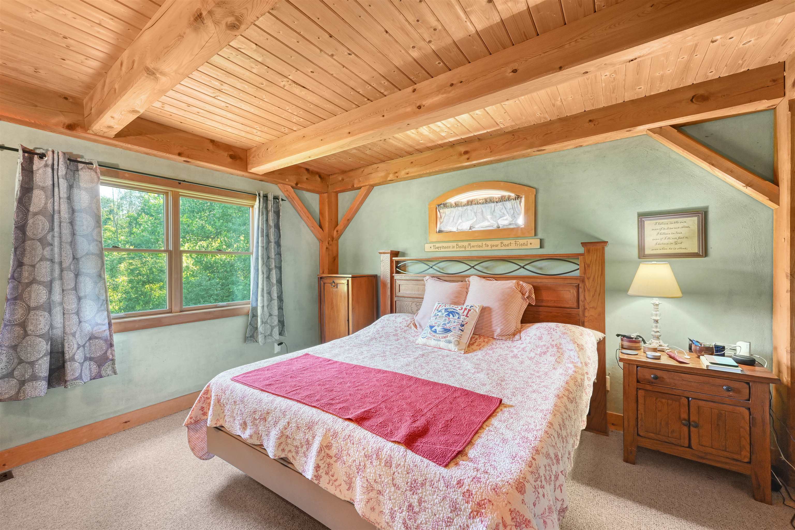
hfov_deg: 104.3
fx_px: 309
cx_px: 398
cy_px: 265
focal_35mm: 14
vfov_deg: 81.2
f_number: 14
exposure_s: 1
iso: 1000
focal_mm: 14
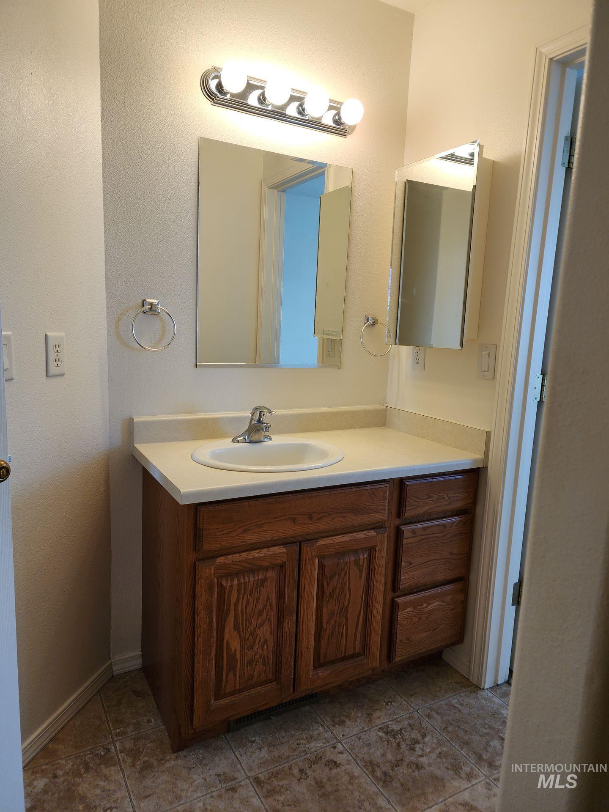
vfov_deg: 73.9
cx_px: 304
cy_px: 406
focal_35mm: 23
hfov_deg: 58.9
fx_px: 540
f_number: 1.8
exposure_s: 1/120
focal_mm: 6.4
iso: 64
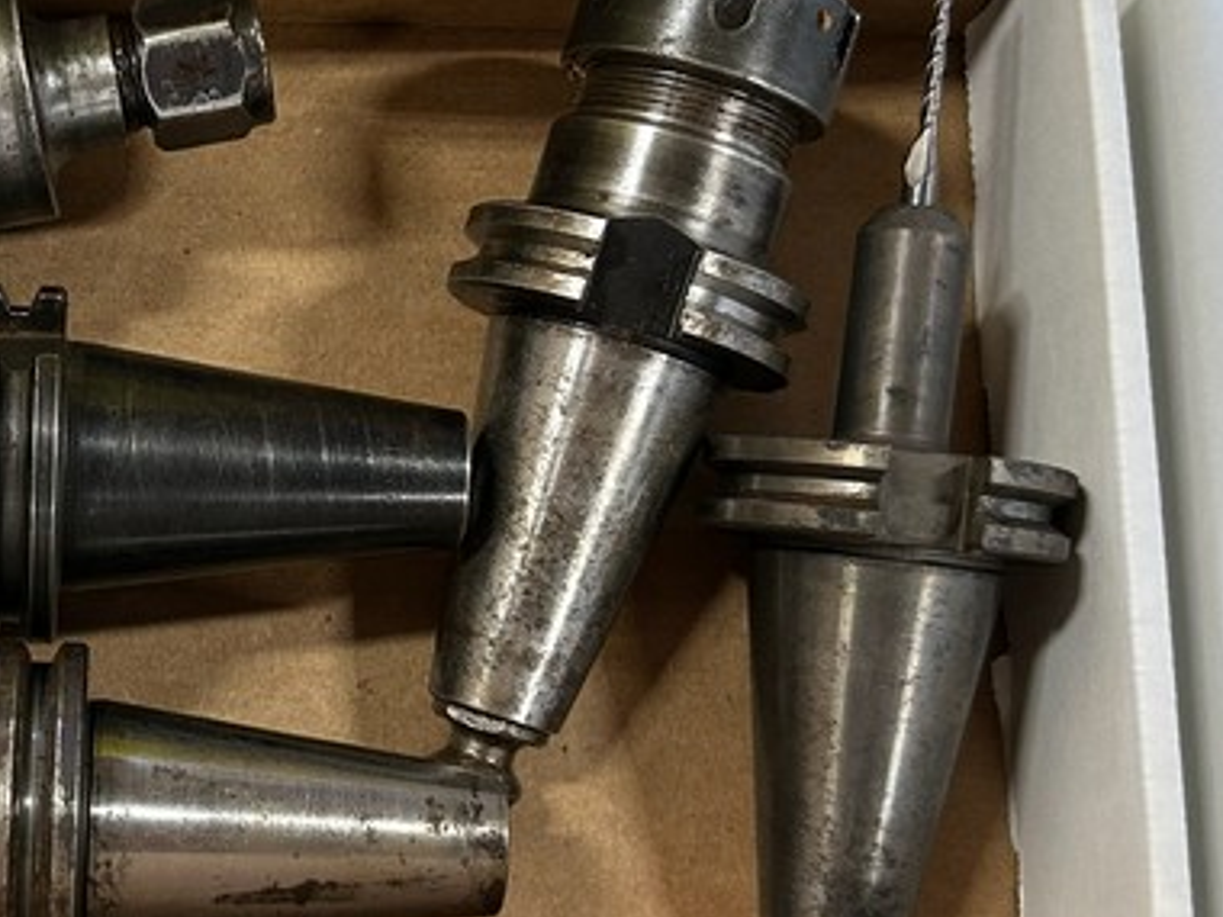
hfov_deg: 26.9
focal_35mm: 70
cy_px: 534
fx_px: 2473
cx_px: 148
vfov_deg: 21.0
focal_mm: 5.7
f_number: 1.5
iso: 125
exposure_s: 1/120
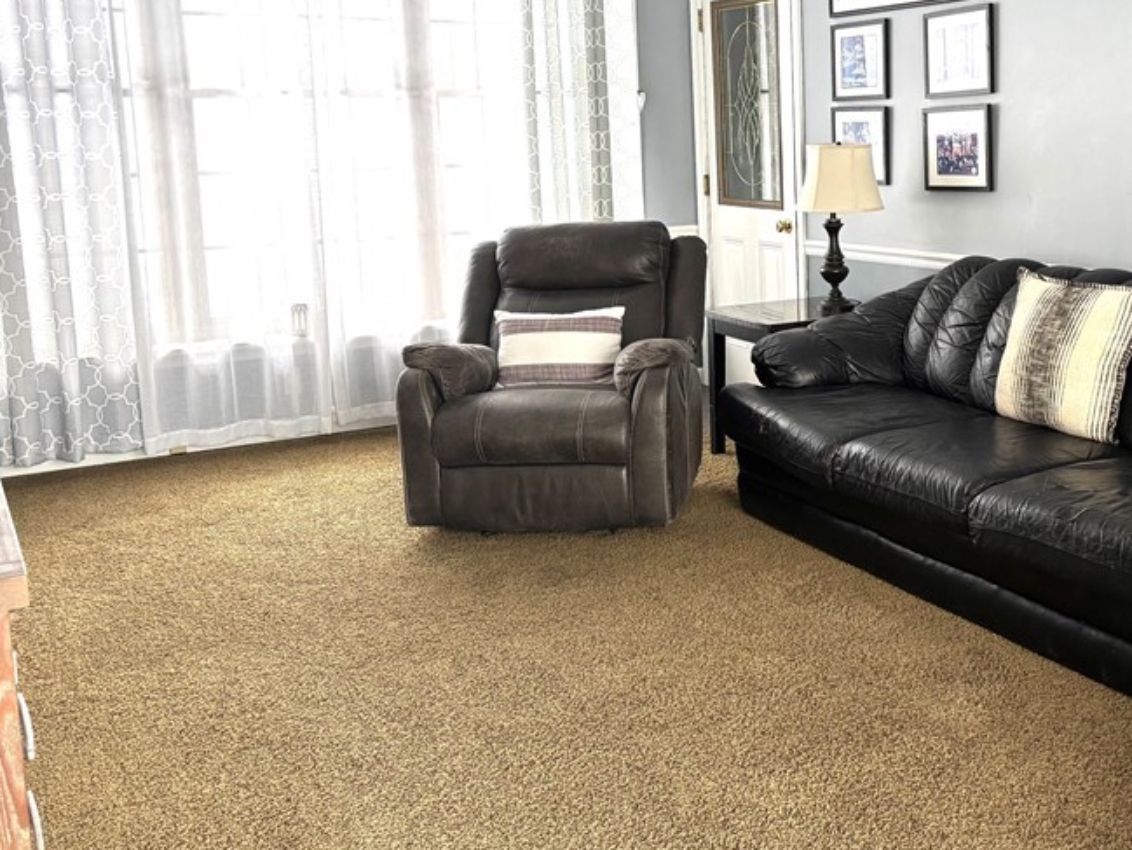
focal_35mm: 41
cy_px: 323
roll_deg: +0.3
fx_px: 1341
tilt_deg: -8.5
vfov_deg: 35.0
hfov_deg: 44.5
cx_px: 820
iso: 200
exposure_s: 1/60
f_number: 1.6
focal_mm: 5.96
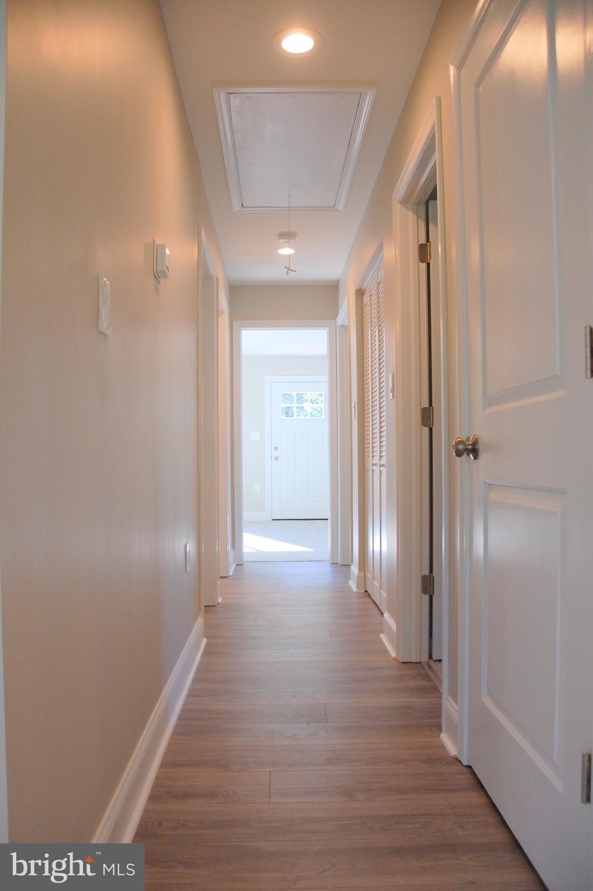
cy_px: 446
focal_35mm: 27
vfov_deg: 67.4
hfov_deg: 47.9
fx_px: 668
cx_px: 296
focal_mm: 18
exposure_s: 1/100
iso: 400
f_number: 5
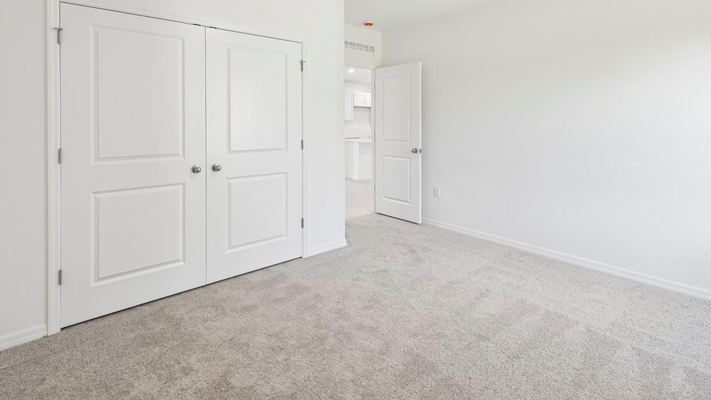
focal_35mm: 18
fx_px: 339
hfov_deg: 92.5
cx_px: 327
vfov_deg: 59.4
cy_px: 128
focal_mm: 14
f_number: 8
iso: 400
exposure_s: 1/25
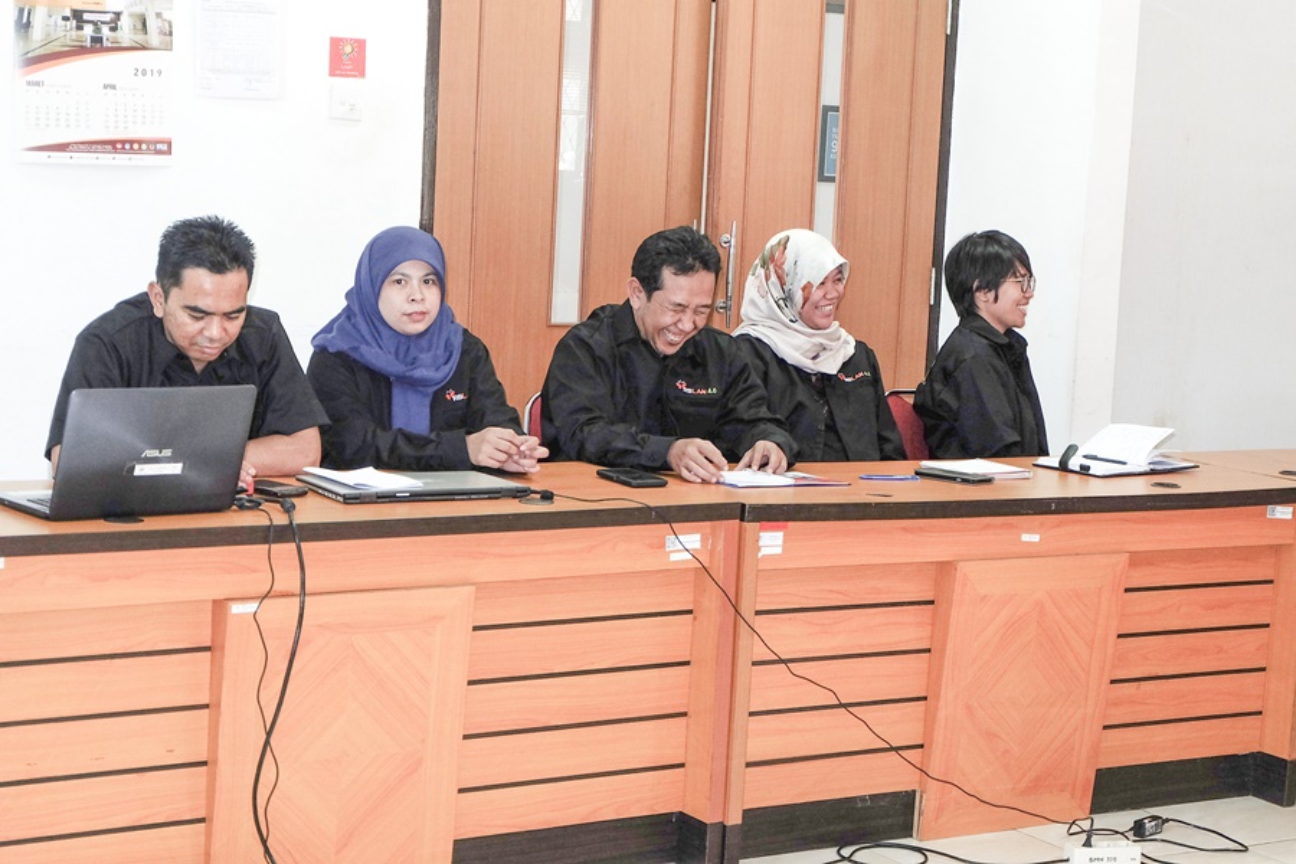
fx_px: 2520
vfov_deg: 19.5
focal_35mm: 70
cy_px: 432
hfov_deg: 28.8
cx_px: 648
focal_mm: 46.7
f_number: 5.6
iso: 800
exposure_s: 1/30
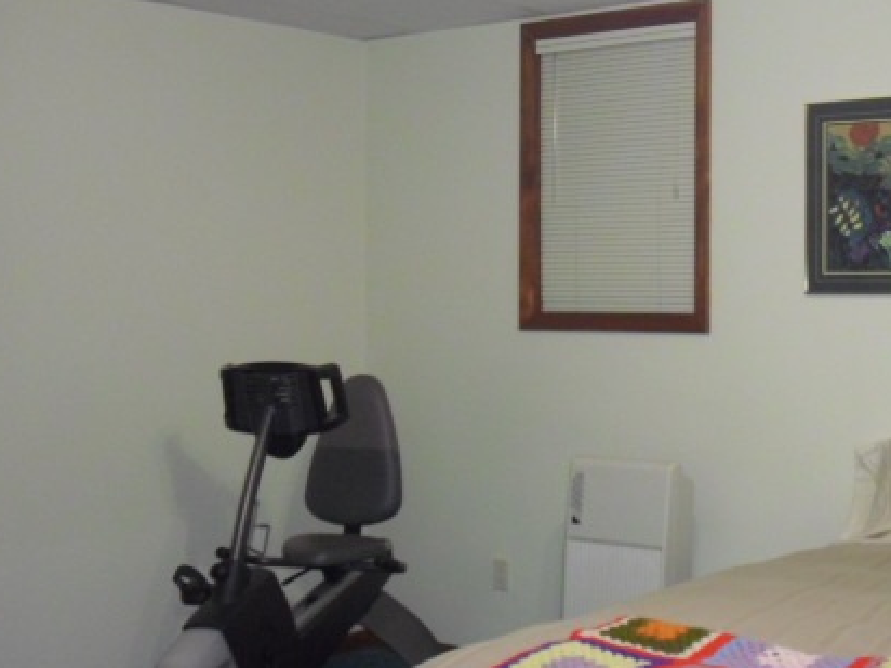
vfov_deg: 24.8
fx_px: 1519
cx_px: 627
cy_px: 359
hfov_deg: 32.3
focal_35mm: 59
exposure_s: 1/60
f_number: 2.8
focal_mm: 6.2
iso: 400
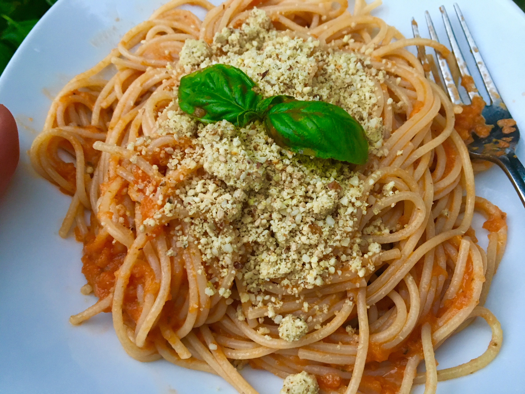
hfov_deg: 61.7
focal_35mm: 29
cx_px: 262
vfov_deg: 48.2
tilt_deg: -62.9
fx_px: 440
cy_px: 197
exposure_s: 1/20
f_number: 2.2
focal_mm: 4.15
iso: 200
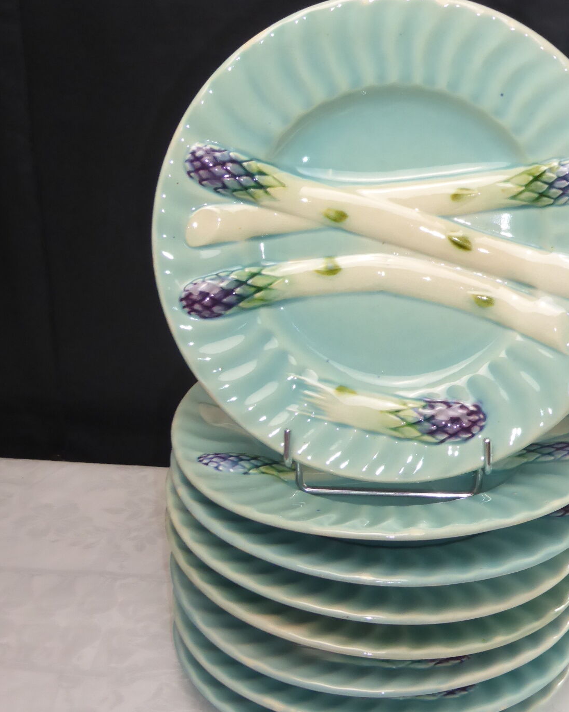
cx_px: 357
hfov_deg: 25.3
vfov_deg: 31.4
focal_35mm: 60
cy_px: 337
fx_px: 1263
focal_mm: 7.4
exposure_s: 1/60
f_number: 3.9
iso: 320
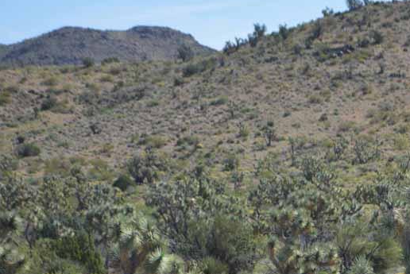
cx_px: 295
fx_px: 1823
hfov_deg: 12.8
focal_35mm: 160
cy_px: 233
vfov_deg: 8.6
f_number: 5.6
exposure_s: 1/1600
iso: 400
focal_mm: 55
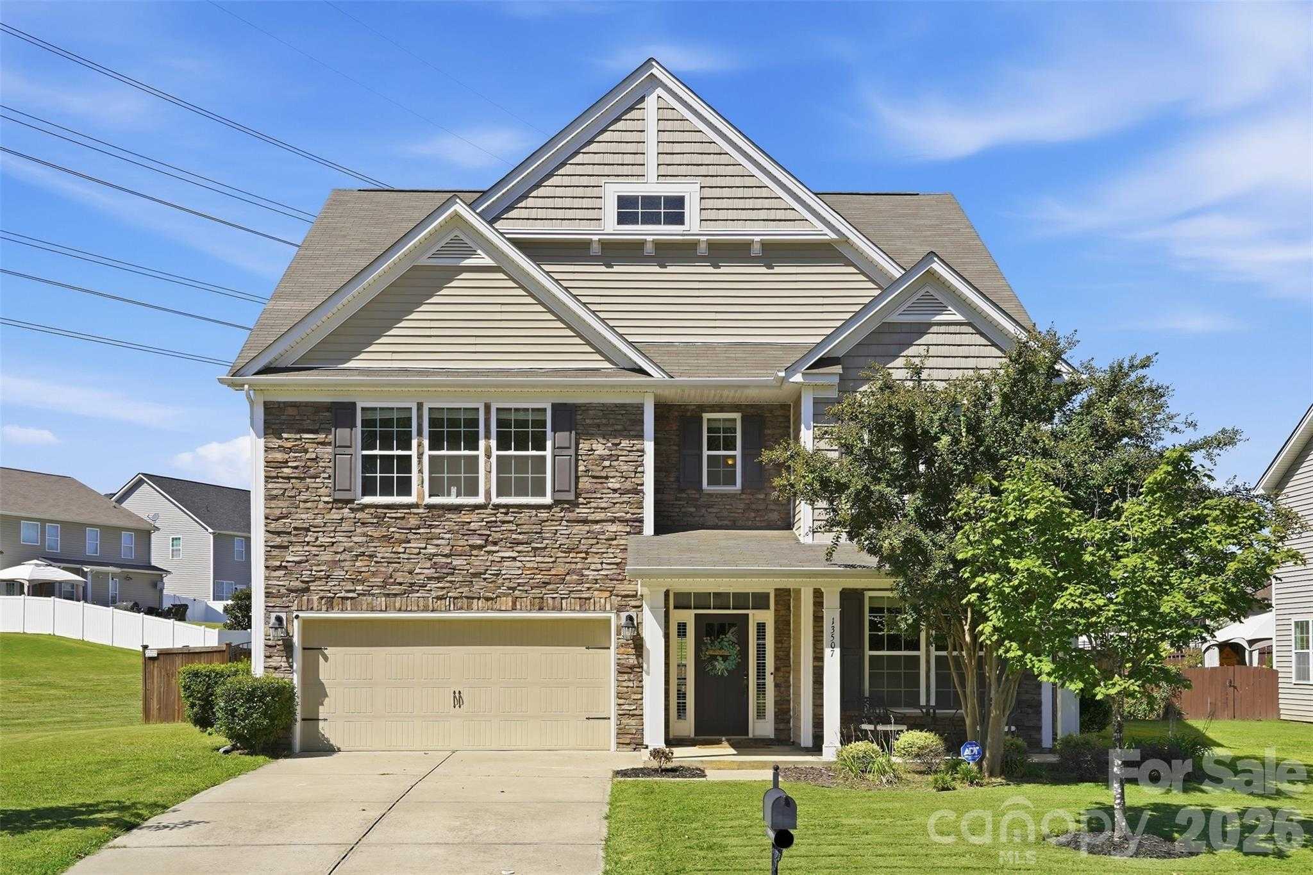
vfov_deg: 34.2
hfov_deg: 49.6
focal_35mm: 39
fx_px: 1422
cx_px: 656
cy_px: 438
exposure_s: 1/125
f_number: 10
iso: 100
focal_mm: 39
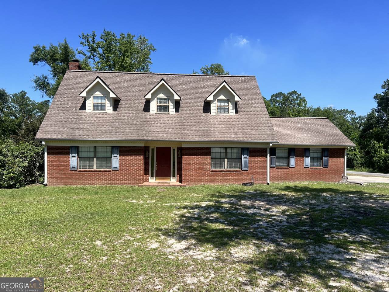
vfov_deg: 53.1
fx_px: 292
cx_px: 194
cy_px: 146
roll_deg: +0.6
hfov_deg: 67.3
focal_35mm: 26
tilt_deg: -0.5
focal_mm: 5.7
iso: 50
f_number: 1.5
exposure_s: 1/3831
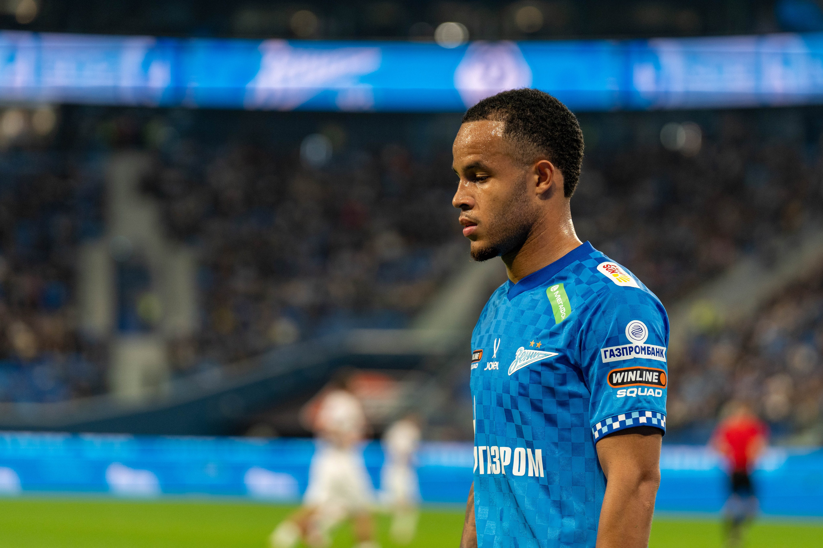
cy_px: 215
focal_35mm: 152
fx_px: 3469
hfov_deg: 13.5
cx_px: 451
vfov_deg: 9.0
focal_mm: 125
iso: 1250
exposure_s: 1/1000
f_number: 2.8
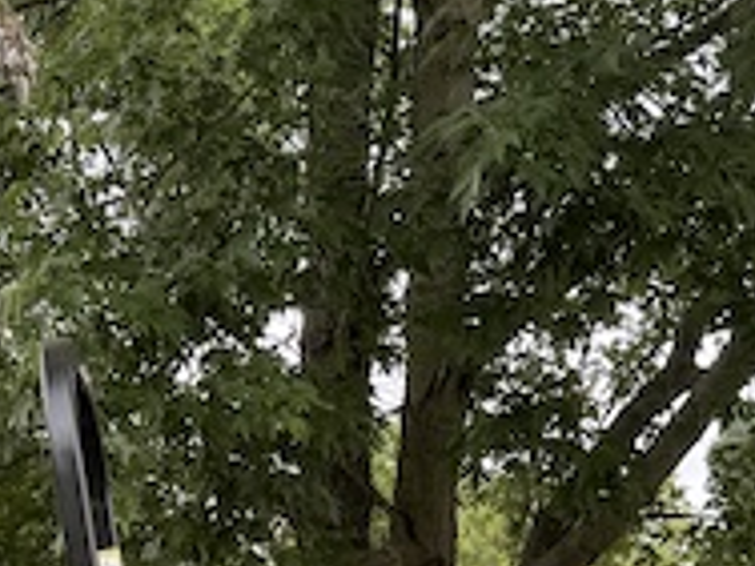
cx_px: 120
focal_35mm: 102
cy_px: 883
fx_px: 2225
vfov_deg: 13.5
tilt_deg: -4.3
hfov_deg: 19.0
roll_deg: -1.3
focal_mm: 6.76
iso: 80
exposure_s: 1/524
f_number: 1.78
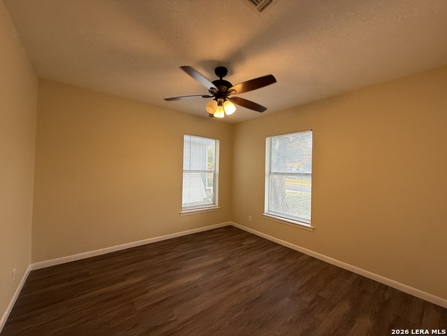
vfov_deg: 85.7
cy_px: 168
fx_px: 181
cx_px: 224
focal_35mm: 14
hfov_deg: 102.1
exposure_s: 1/99
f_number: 2.2
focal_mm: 2.22
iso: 100
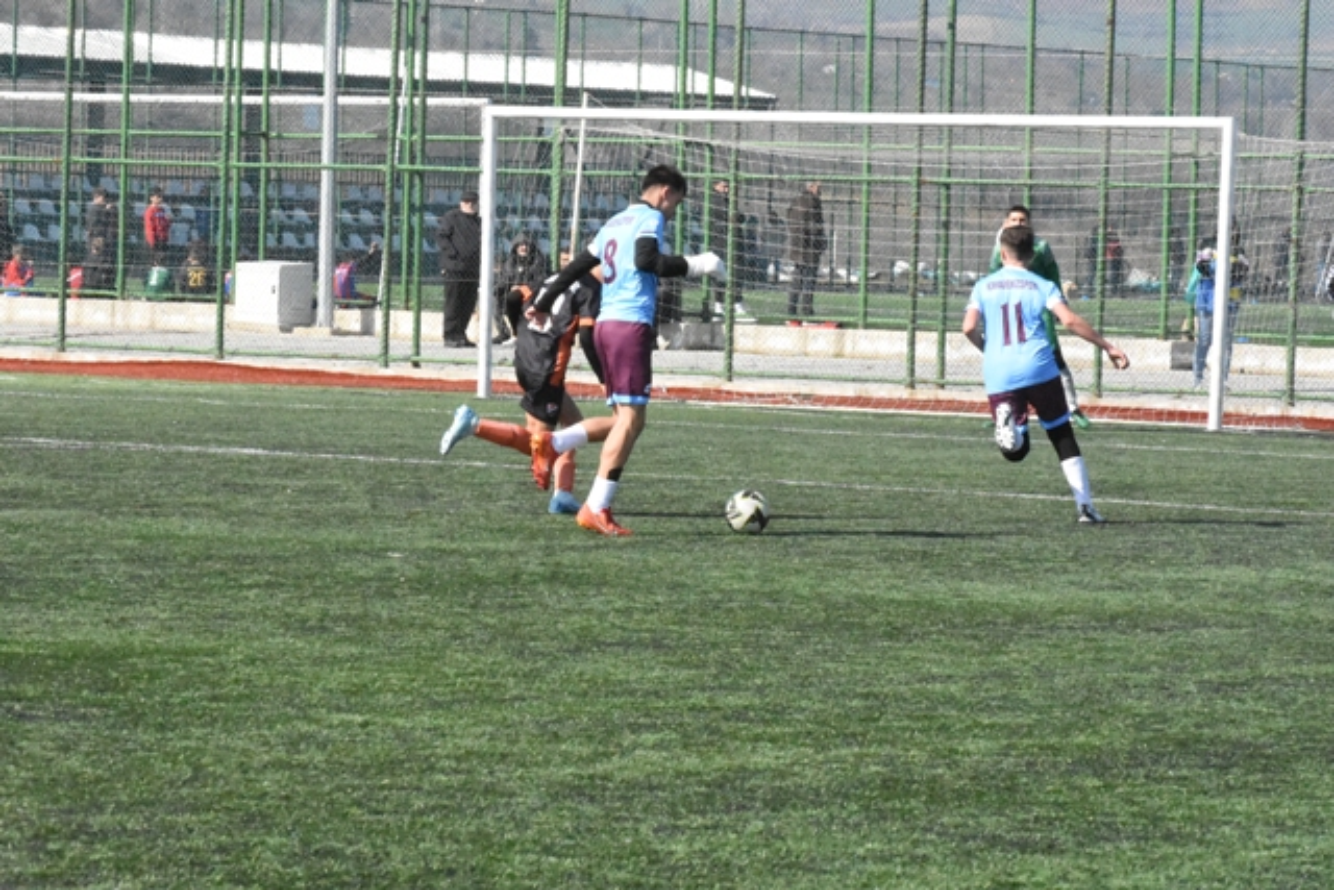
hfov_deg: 11.0
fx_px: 6949
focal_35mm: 188
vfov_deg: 7.3
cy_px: 445
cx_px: 667
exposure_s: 1/5000
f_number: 18
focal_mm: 125
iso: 16000
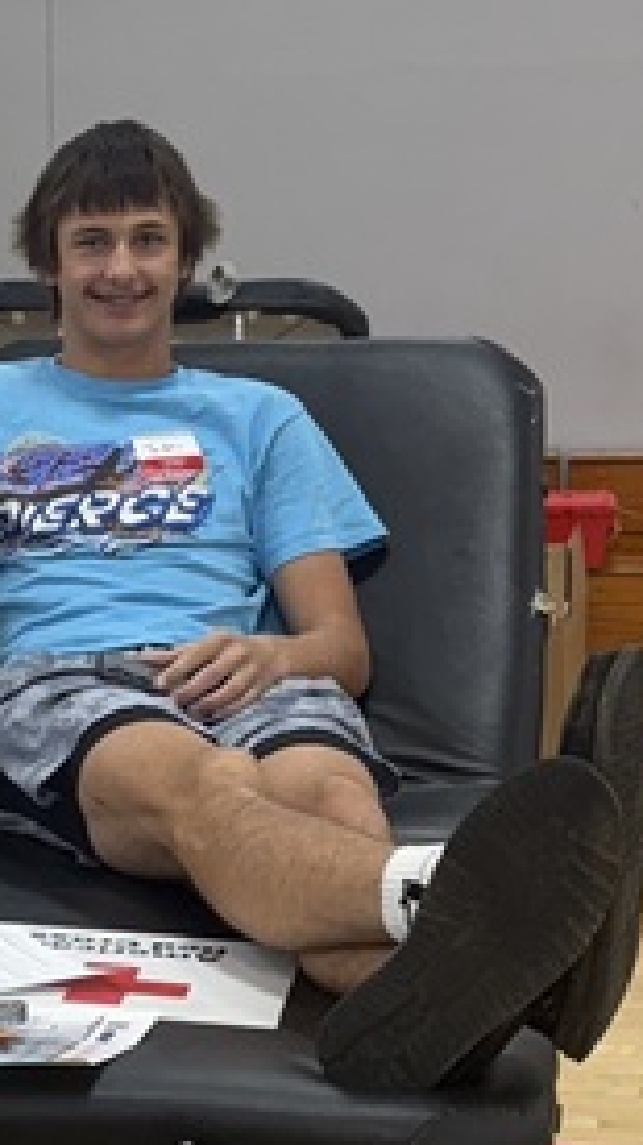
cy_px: 651
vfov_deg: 22.0
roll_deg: +0.5
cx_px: 41
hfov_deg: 12.4
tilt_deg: -10.8
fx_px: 2944
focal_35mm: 97
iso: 160
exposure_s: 1/120
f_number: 1.78
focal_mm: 6.76
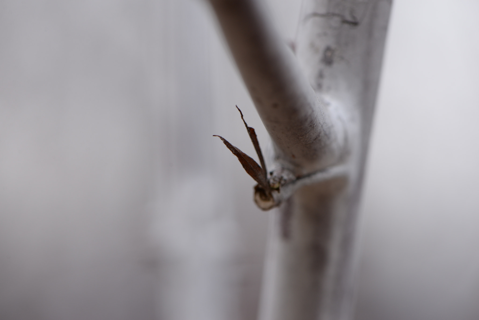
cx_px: 240
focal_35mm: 105
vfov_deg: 13.1
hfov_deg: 19.4
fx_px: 1397
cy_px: 160
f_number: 9
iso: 400
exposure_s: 1/400
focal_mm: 105
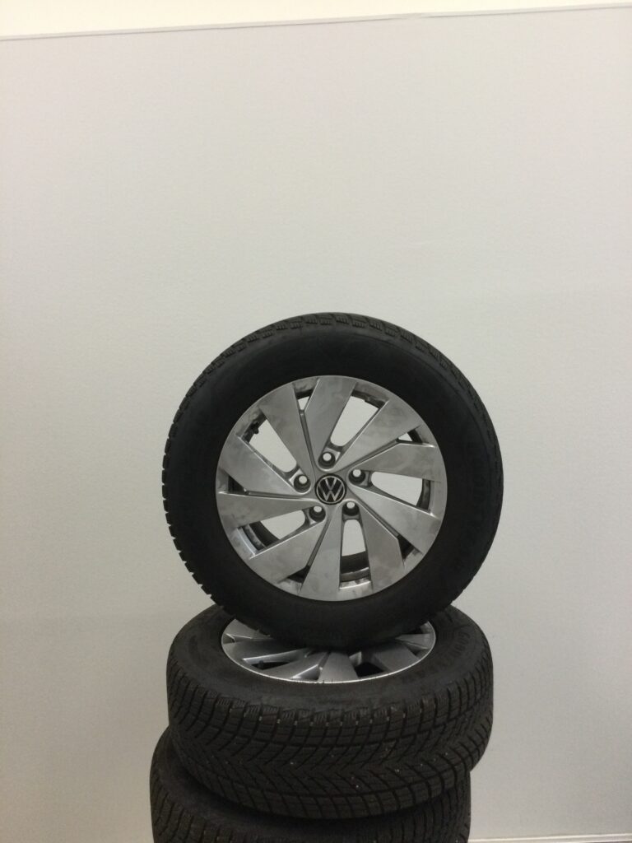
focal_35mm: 31
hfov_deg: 45.4
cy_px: 422
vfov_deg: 58.4
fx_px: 755
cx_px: 316
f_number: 2.4
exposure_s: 1/33
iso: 100
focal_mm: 3.3
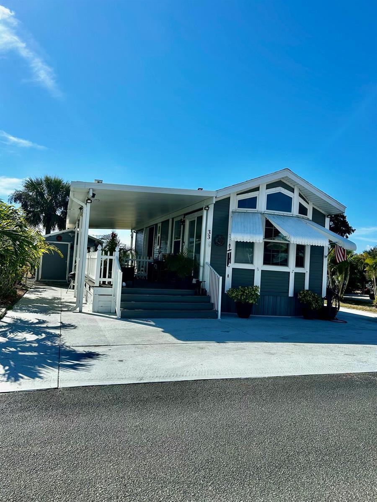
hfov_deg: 53.1
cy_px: 251
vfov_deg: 67.3
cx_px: 188
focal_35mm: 26
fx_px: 378
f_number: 1.5
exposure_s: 1/5587
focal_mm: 5.7
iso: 50
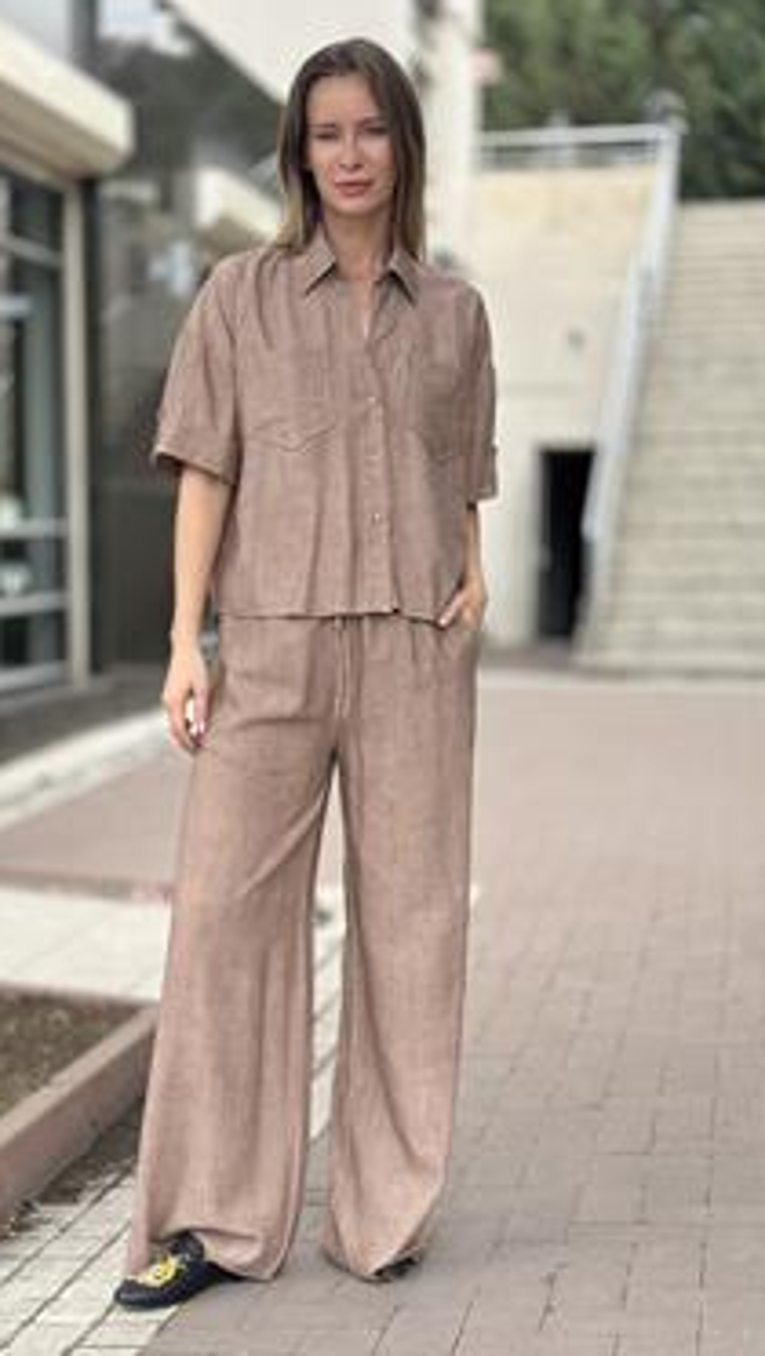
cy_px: 683
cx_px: 317
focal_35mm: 58
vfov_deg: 36.0
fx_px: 2086
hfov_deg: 20.8
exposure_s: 1/1085
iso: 80
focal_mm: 6.86
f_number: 1.78
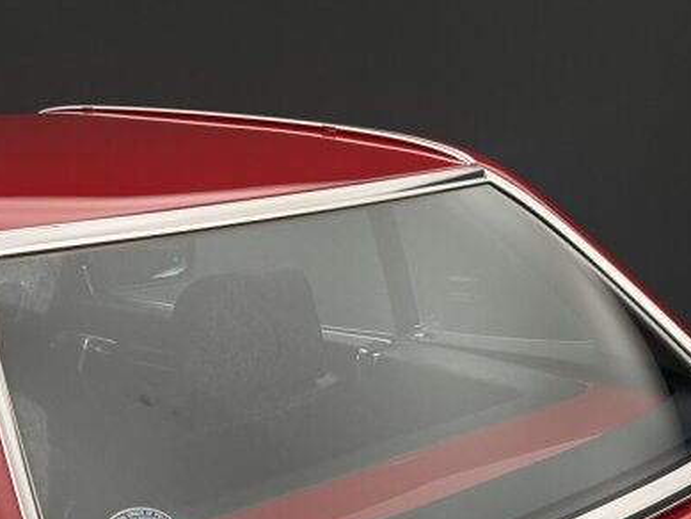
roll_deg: -0.1
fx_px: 1577
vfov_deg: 18.5
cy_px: 423
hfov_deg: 24.6
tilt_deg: -14.6
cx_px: 247
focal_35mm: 79
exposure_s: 1/99
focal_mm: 6.76
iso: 100
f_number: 1.78
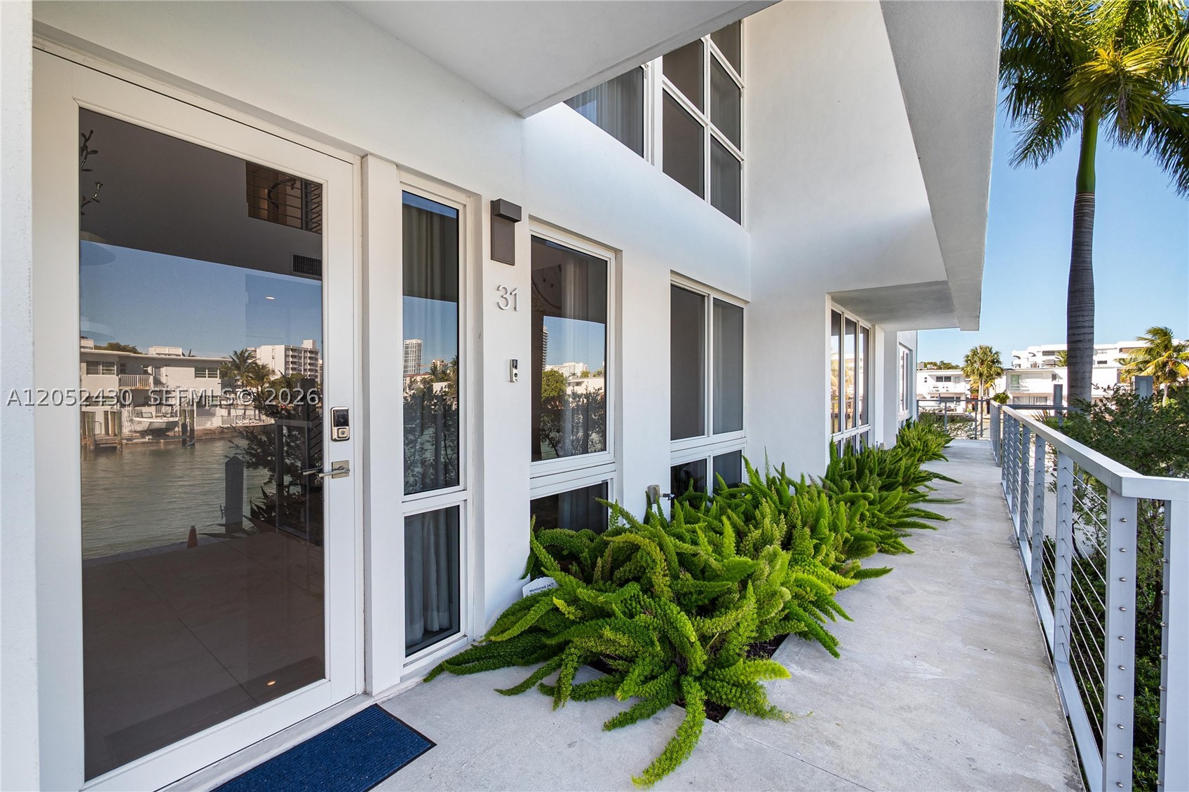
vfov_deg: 81.2
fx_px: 462
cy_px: 396
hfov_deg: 104.3
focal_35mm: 14
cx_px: 594
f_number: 5.6
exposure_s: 1/50
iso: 100
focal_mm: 7
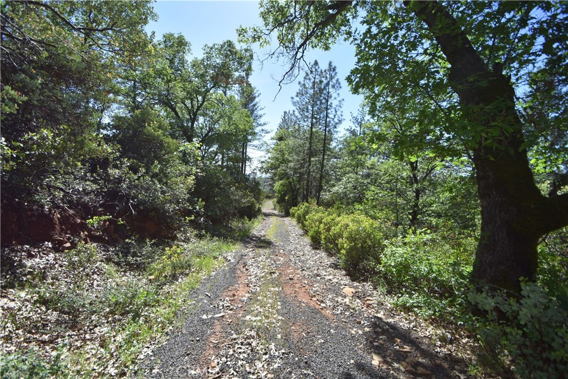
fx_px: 237
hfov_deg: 100.4
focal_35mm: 15
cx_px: 284
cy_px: 190
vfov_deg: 77.3
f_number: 7.1
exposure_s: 1/250
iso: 100
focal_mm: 10
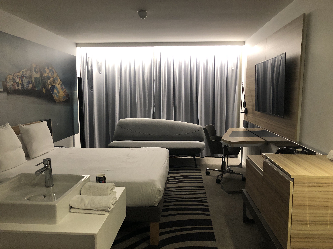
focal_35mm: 28
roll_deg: +0.5
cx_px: 166
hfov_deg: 63.4
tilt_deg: -8.0
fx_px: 269
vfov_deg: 49.7
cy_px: 124
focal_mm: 3.99
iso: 80
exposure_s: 1/15
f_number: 1.8
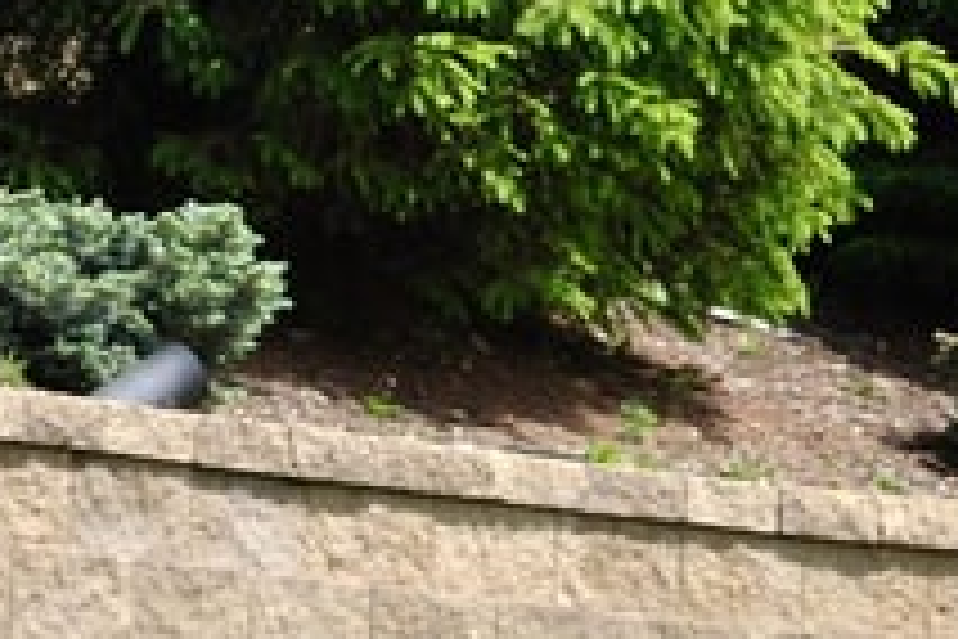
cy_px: 1714
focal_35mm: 592
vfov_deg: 2.3
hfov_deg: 3.5
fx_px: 15753
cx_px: 333
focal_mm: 70
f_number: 10
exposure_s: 1/125
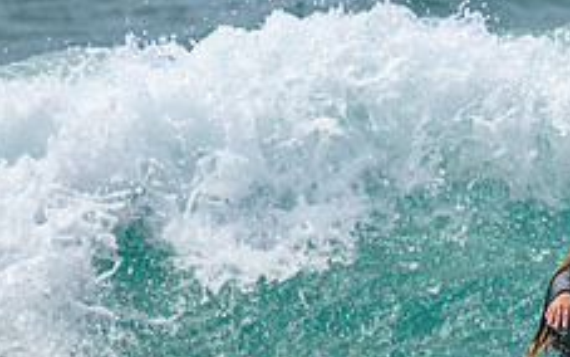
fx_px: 32351
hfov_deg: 1.0
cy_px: 404
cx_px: 635
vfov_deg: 0.6
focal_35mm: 2082
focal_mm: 800
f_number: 11
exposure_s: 1/2000
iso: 1000
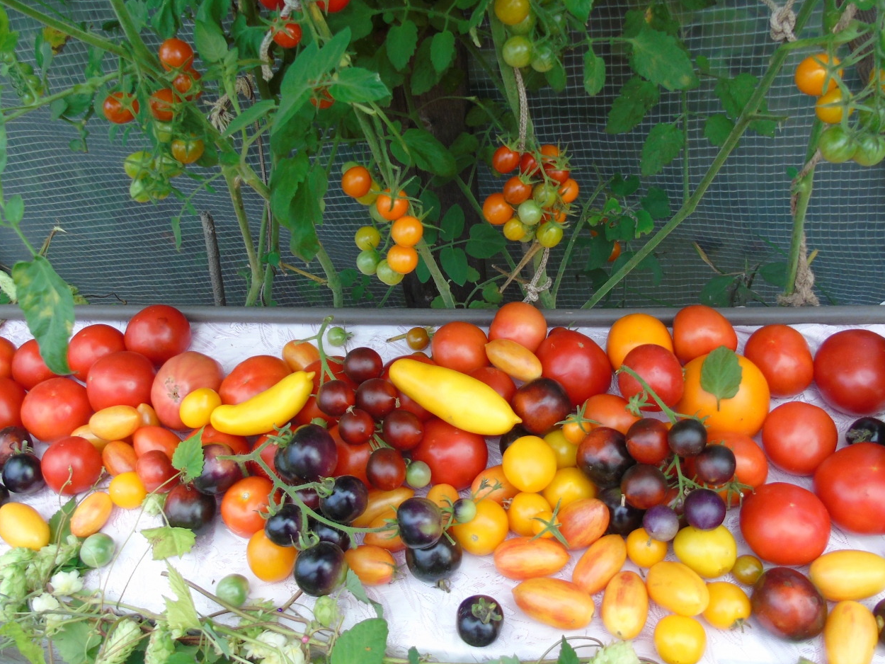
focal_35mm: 32
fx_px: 818
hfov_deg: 56.8
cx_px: 415
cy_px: 302
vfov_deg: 44.1
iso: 100
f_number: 3.4
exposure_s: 1/30
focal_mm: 4.4
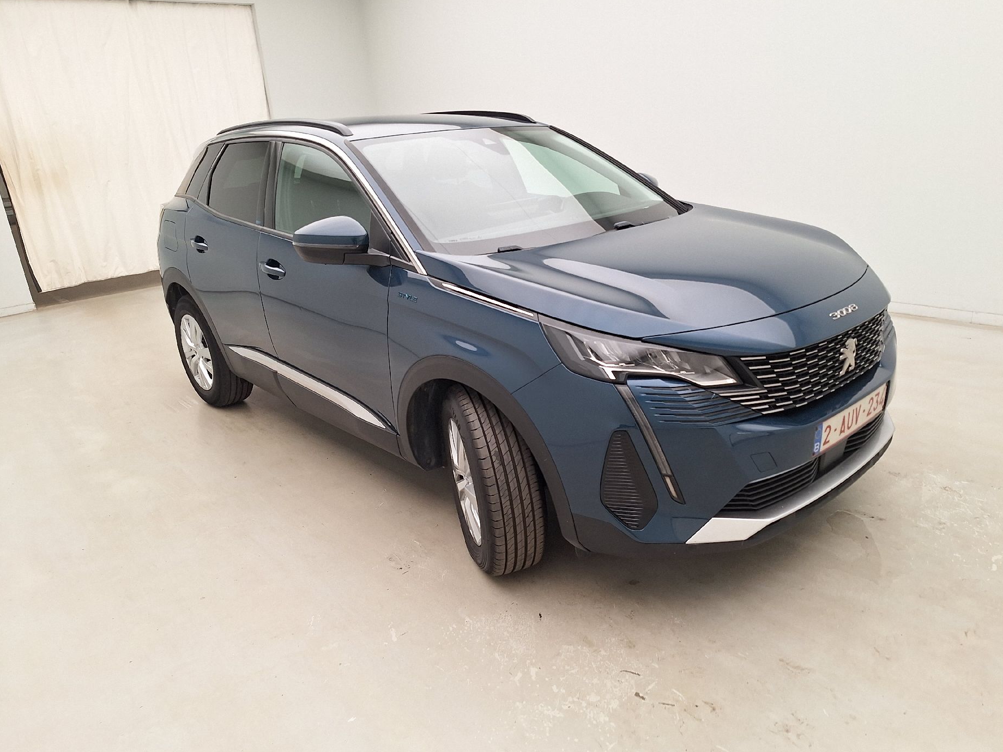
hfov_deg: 71.6
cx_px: 522
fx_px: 695
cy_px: 369
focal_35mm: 24
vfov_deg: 56.8
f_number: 1.8
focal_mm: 5.54
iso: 64
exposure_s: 1/100
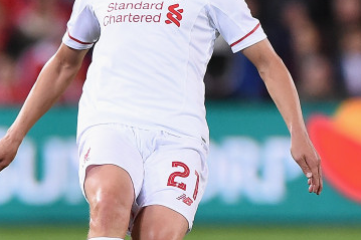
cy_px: 128
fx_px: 10083
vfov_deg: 1.4
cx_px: -81
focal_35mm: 1006
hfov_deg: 2.0
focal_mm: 400
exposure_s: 1/1000
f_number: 4
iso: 3200
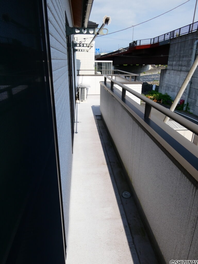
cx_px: 99
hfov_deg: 56.8
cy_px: 132
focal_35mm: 24
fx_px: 183
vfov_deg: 71.6
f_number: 3.5
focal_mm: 4.3
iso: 80
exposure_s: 1/1000
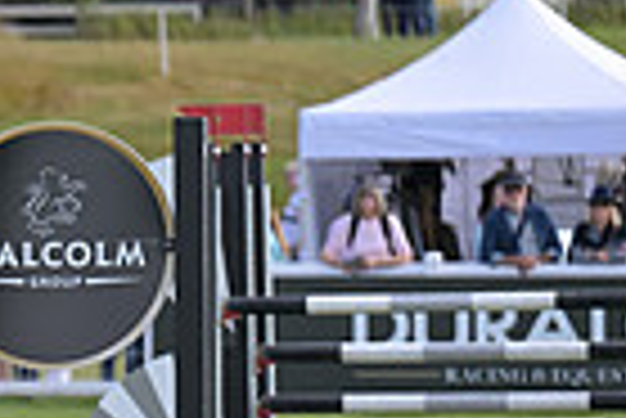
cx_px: -576
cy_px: 303
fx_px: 14517
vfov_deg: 1.7
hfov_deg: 2.5
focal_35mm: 834
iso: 450
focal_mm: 200
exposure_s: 1/1250
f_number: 4
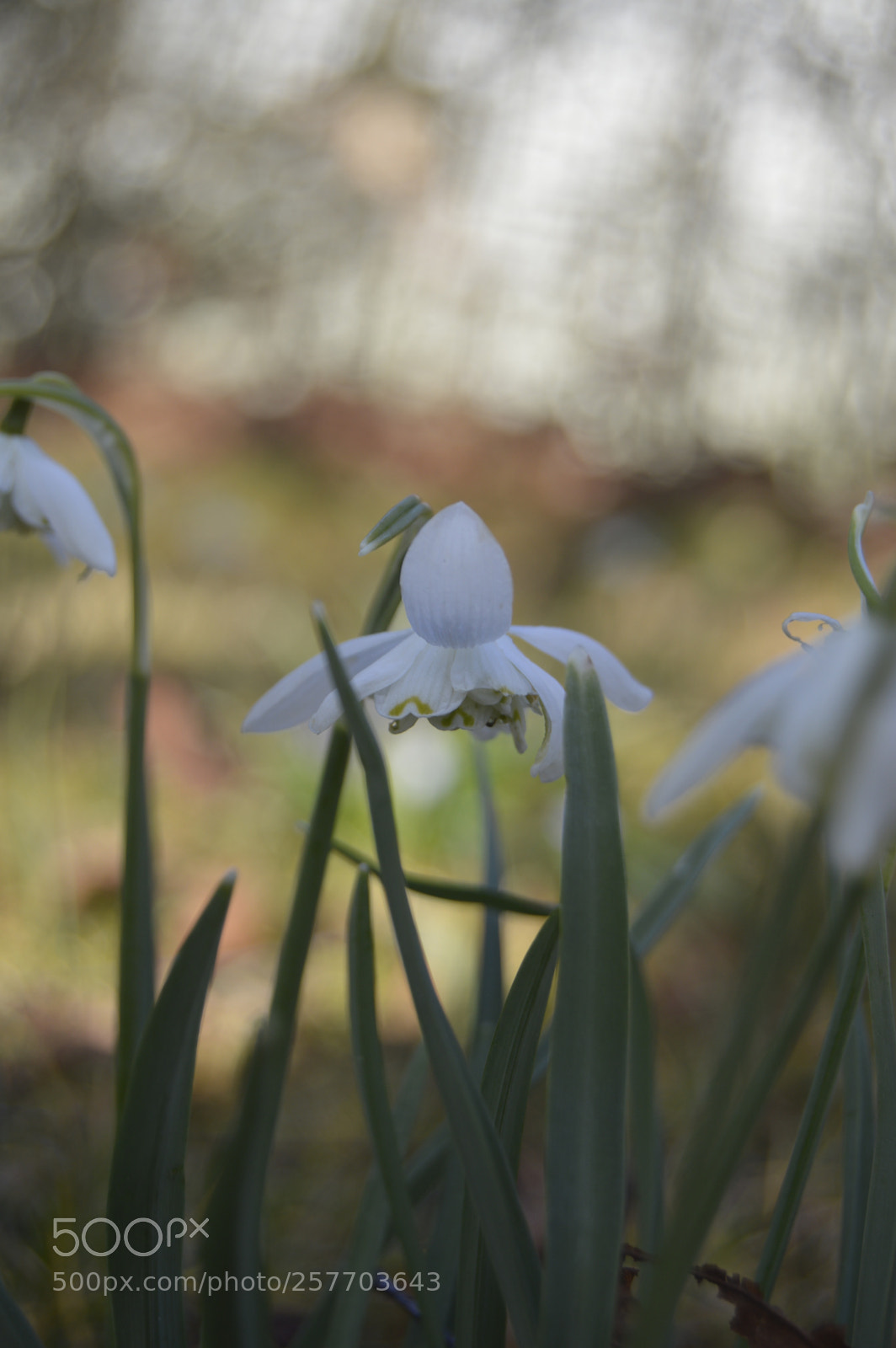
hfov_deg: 18.2
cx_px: 448
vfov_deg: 27.0
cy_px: 674
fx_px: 2805
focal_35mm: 75
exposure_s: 1/160
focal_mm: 50
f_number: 6.3
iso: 100
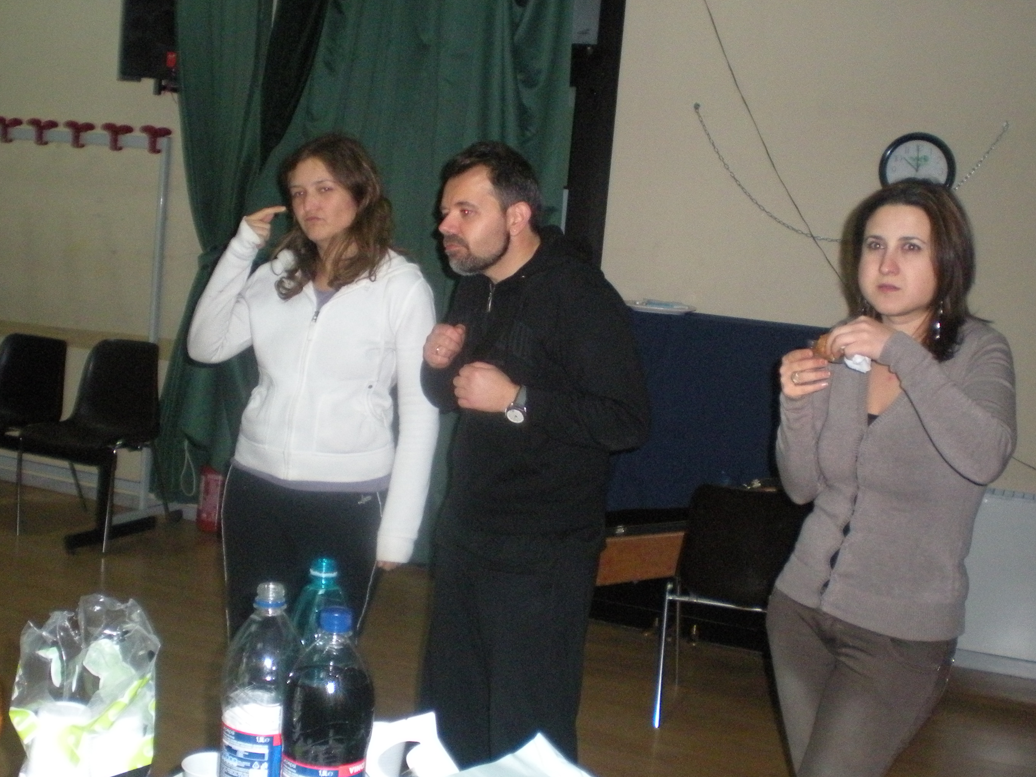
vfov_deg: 31.5
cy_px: 364
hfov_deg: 41.2
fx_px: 1377
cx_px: 509
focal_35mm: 46
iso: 443
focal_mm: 6.3
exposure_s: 1/60
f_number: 3.1
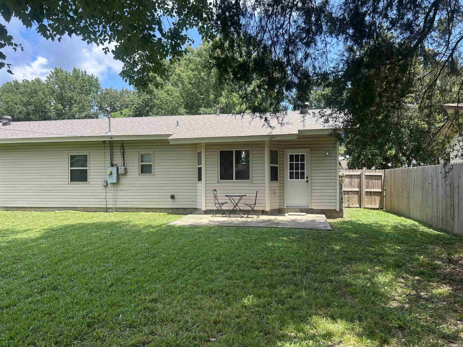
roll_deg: +0.9
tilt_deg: +1.5
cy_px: 174
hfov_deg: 67.3
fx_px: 348
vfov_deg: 53.1
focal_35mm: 26
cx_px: 232
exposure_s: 1/1224
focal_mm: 5.7
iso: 50
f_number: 1.5
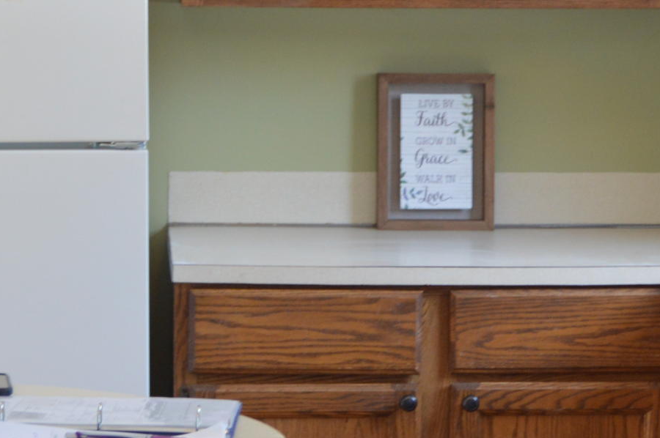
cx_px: 381
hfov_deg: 13.7
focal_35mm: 150
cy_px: 238
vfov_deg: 9.1
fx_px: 2747
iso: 450
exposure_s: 1/60
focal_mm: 30
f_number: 4.2
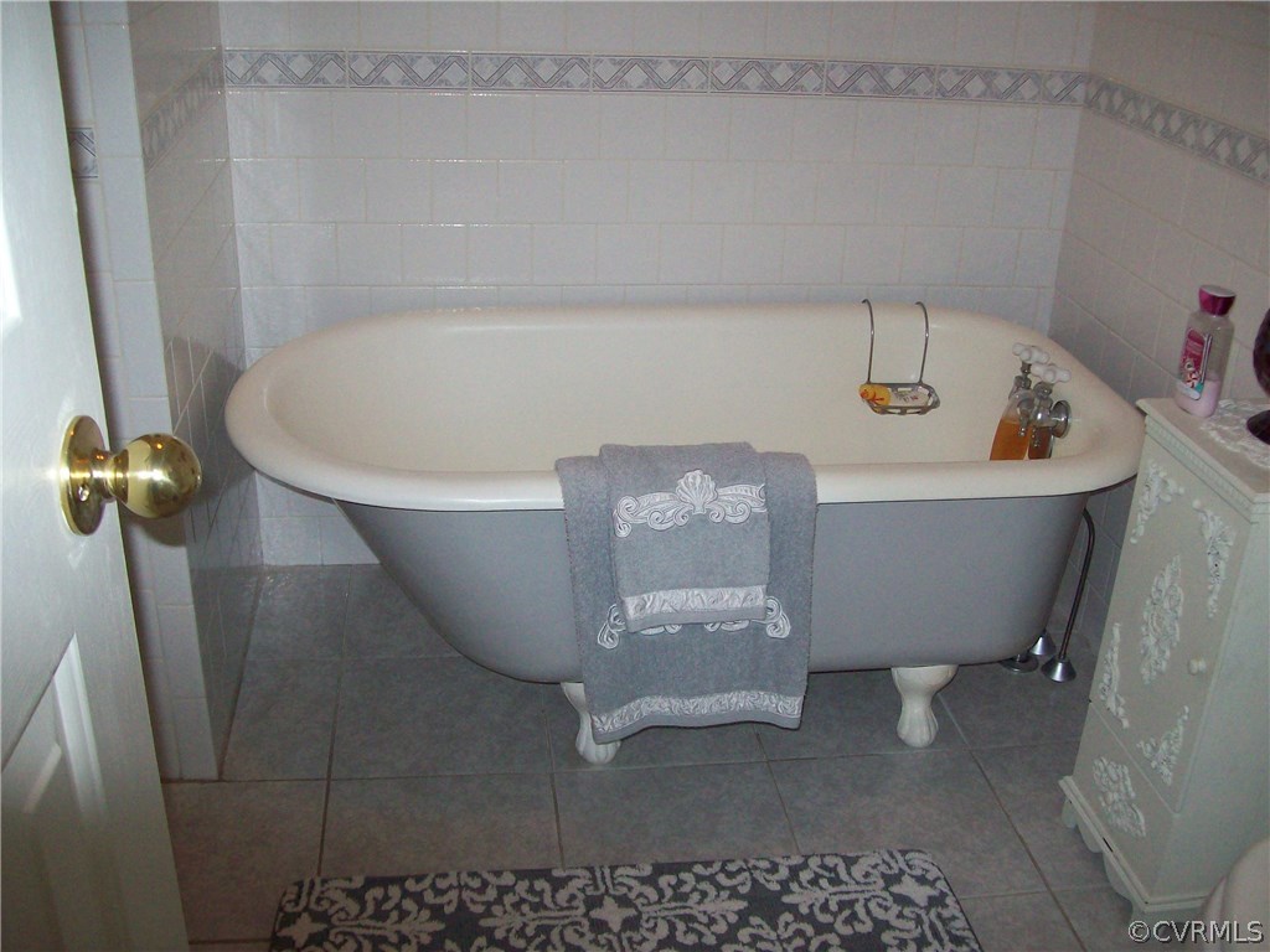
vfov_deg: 39.7
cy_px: 476
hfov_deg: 51.4
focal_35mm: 36
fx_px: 1321
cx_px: 635
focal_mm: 6
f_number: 2.7
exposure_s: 1/64
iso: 200
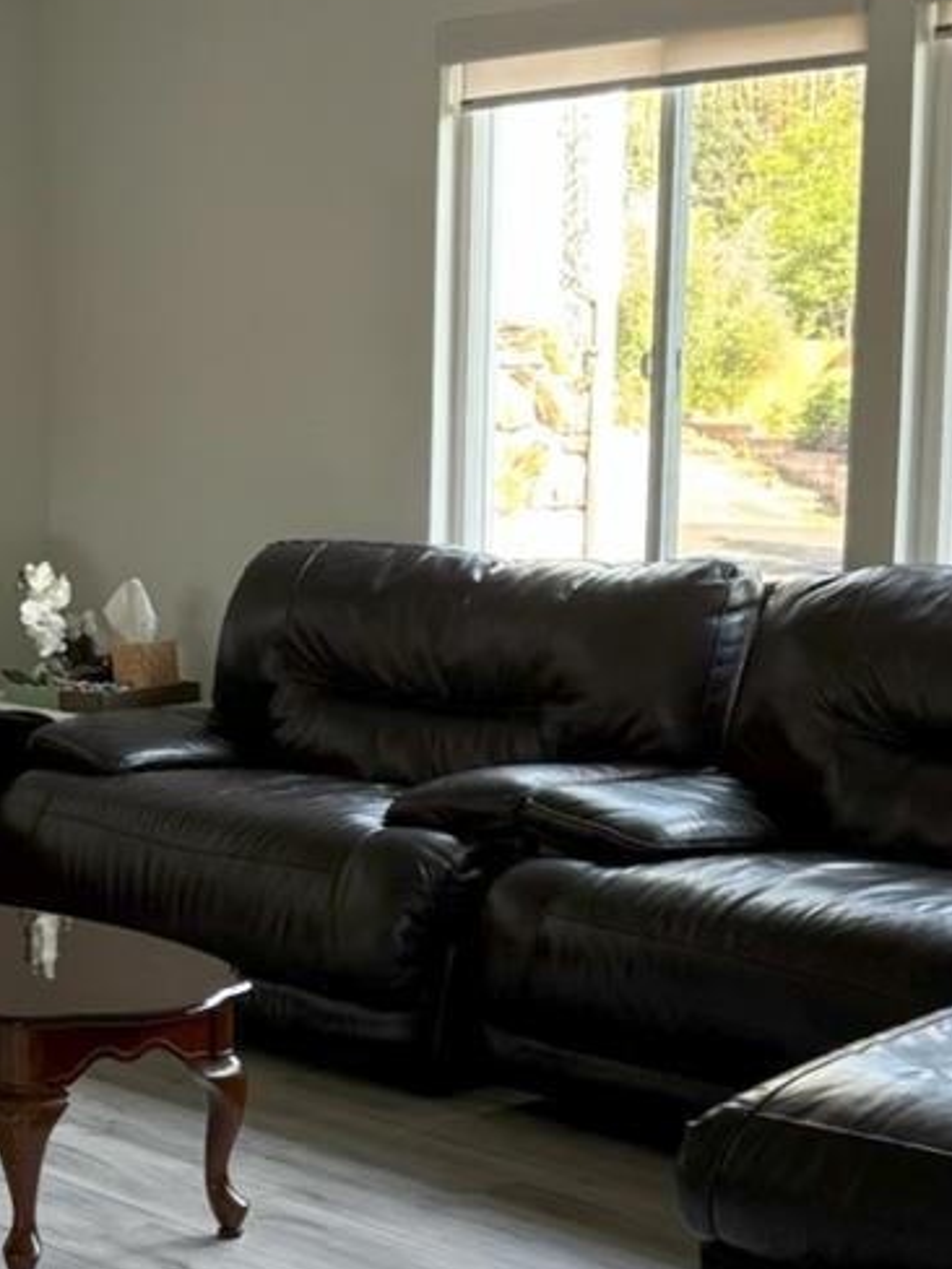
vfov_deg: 24.2
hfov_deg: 18.1
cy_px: 910
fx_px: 2934
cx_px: 85
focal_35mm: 80
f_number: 1.6
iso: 125
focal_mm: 5.96
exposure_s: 1/103
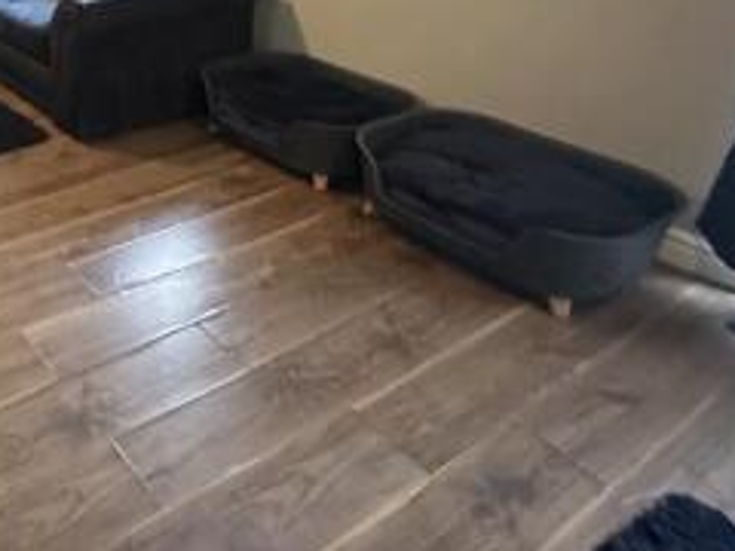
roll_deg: +2.0
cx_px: 44
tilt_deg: -13.9
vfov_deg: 37.5
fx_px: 722
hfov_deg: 47.2
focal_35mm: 34
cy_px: 5
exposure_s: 1/50
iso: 1250
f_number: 2.2
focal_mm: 2.22
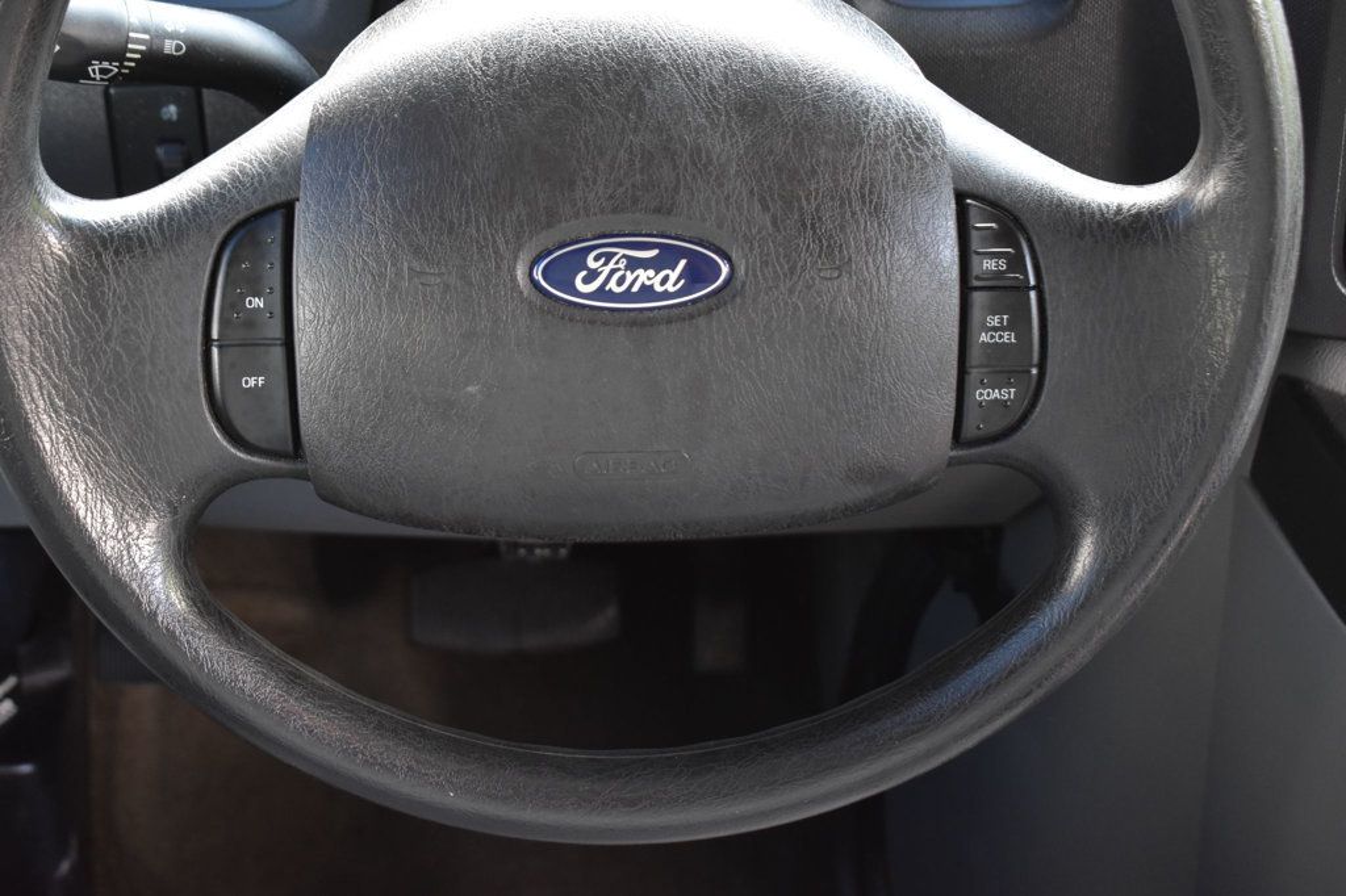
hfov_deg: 29.9
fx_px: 2523
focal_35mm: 68
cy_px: 448
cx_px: 673
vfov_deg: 20.1
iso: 1100
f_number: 6.3
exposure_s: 1/15
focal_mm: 45
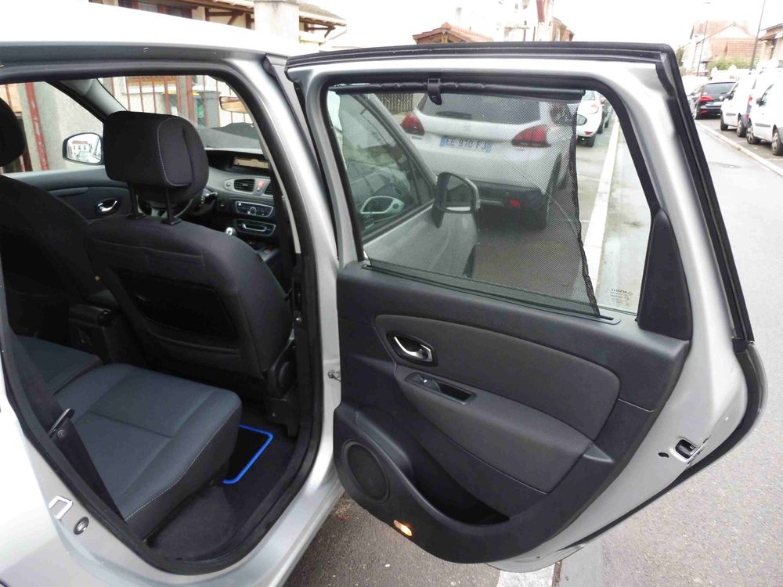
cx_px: 392
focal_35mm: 24
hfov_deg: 71.6
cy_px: 294
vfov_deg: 56.8
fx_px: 543
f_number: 3.3
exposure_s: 1/60
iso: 160
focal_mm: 4.3
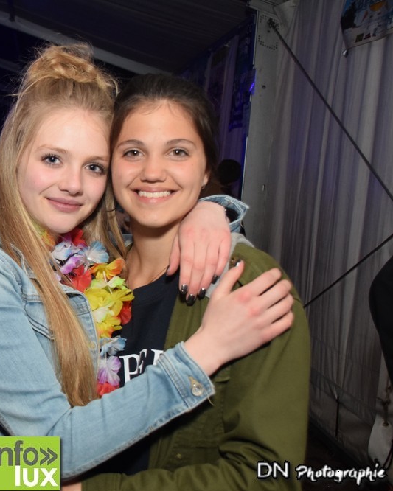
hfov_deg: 30.4
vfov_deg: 39.5
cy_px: 248
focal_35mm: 47
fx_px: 683
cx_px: 23
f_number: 3.8
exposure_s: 1/50
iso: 1600
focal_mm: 22
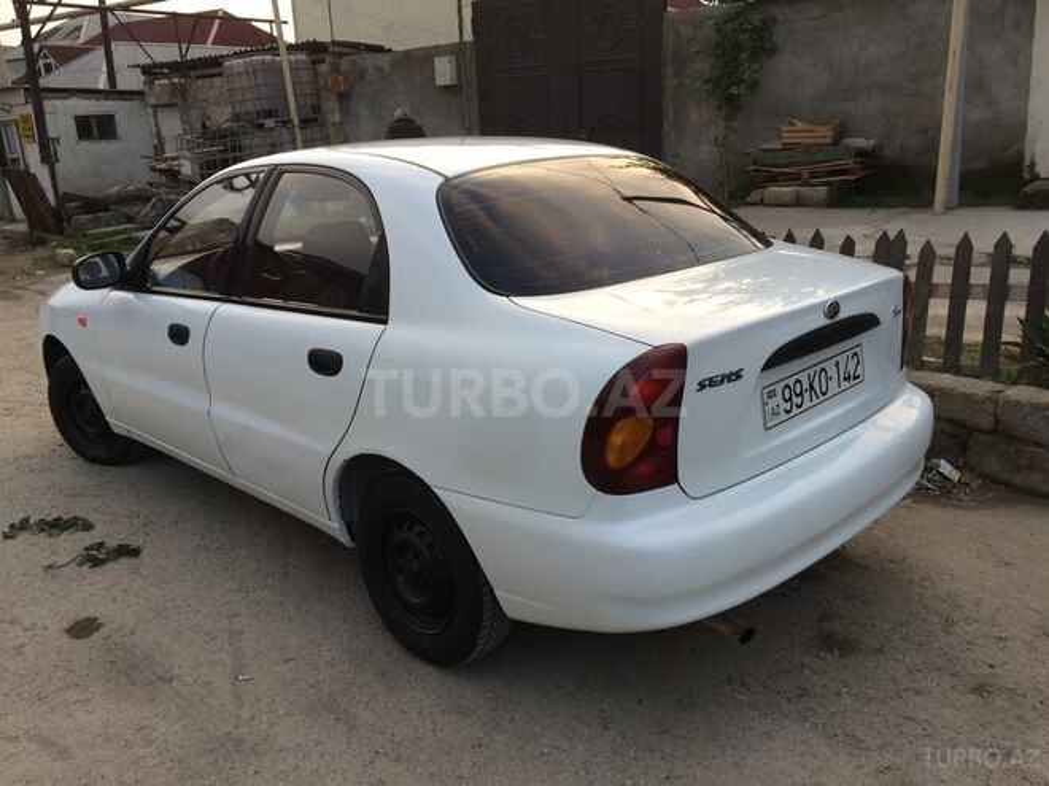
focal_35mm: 29
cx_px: 524
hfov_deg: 61.7
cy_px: 393
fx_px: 879
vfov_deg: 48.2
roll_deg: +4.3
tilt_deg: -15.9
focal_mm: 4.15
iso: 32
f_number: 2.2
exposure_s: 1/170
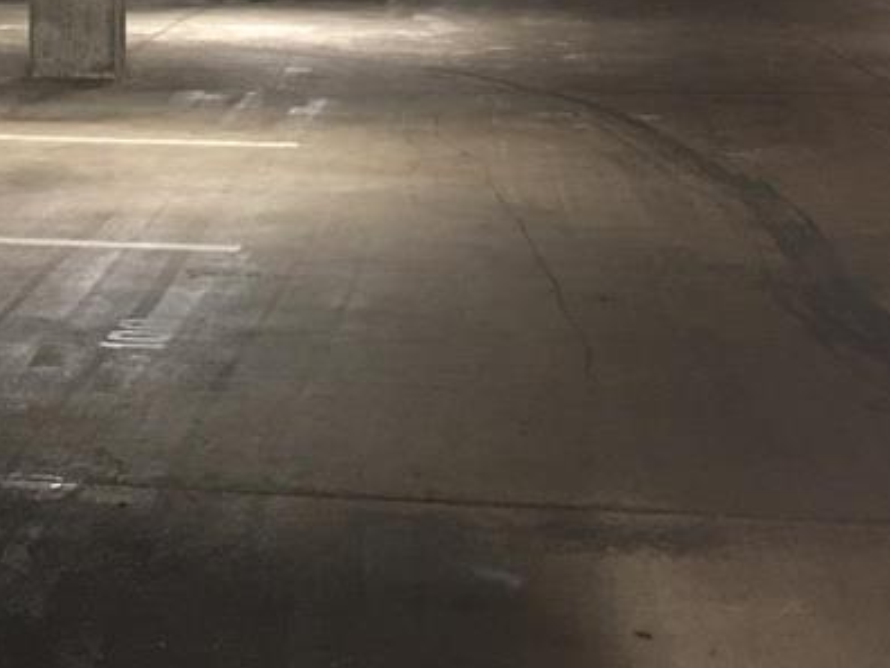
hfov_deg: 25.9
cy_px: 202
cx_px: 312
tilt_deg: -9.2
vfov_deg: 19.6
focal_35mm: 75
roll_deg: -1.6
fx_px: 1928
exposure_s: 1/4
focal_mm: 4.15
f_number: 2.2
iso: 80
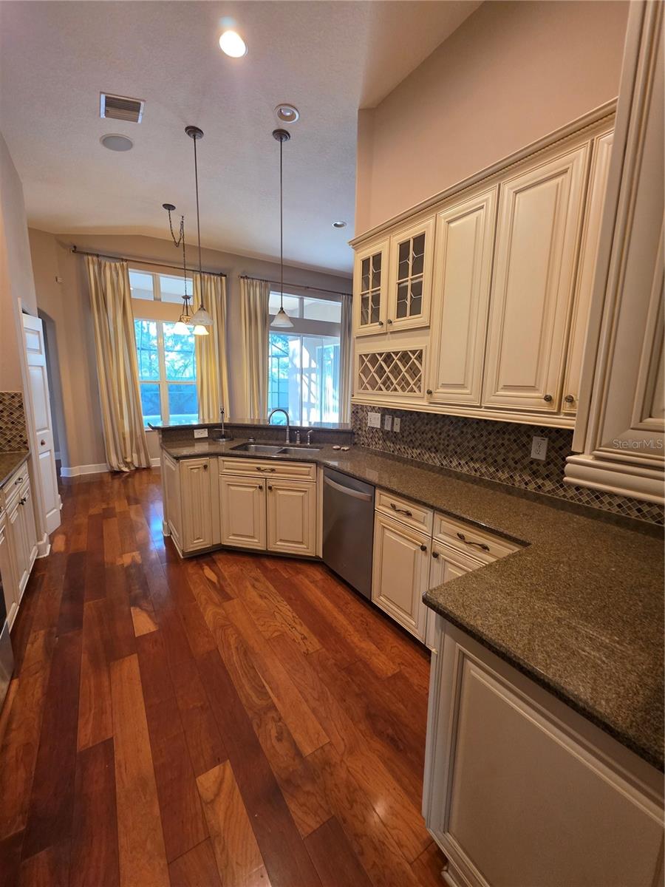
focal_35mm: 13
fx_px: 333
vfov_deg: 106.2
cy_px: 444
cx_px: 332
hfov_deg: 89.9
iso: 320
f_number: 1.9
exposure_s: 1/60
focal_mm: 2.2
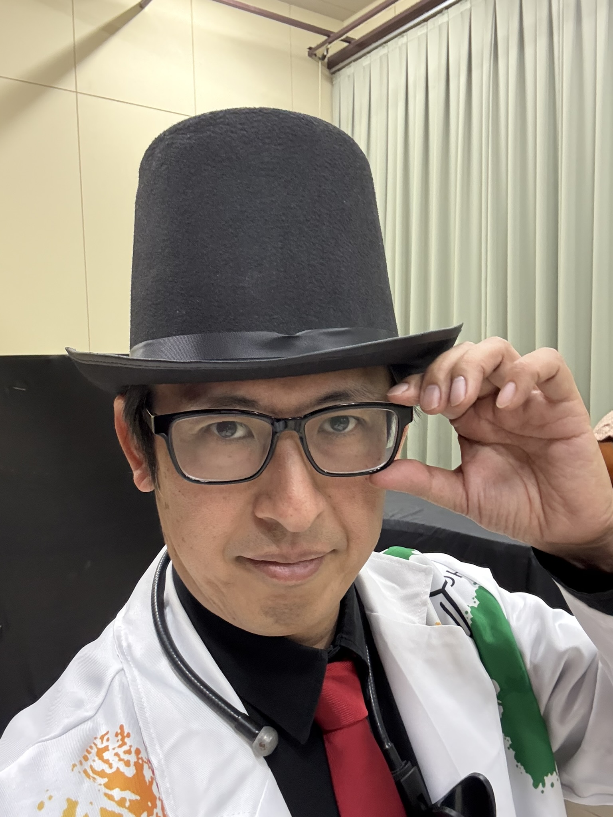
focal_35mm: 30
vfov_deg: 60.0
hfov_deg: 46.8
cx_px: 306
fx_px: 708
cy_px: 408
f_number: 1.9
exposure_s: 1/33
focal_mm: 2.69
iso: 400
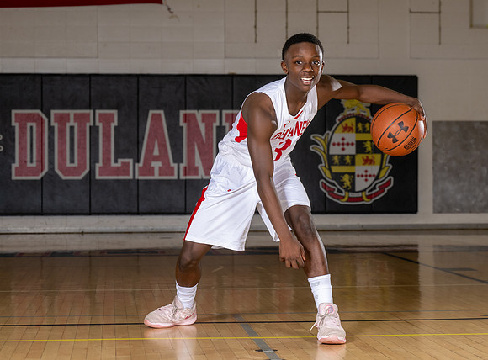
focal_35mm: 96
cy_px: 144
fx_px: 1342
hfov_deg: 20.6
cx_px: 258
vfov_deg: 15.3
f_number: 5
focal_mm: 70
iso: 400
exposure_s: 1/125
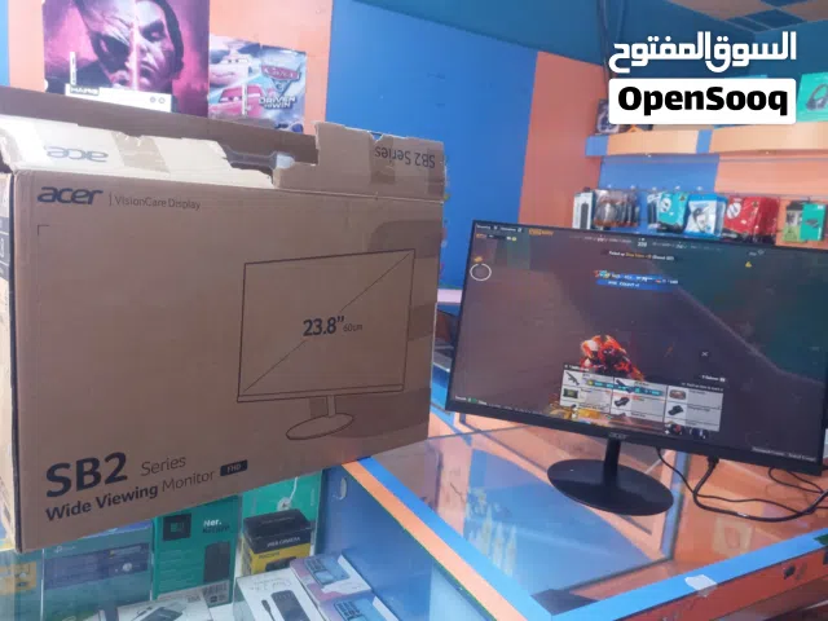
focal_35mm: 26
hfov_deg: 67.3
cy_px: 310
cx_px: 414
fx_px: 622
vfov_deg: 53.1
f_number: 1.8
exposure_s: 1/100
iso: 438
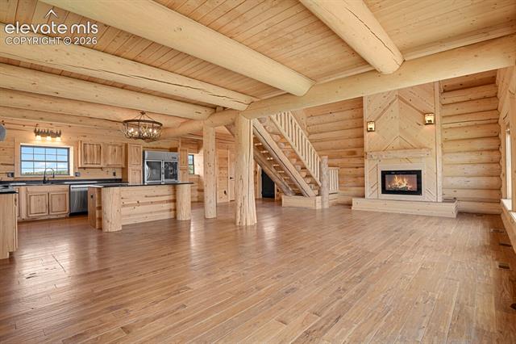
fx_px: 244
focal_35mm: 17
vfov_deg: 70.4
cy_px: 172
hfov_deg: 93.3
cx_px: 258
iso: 250
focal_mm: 17
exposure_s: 1
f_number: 8
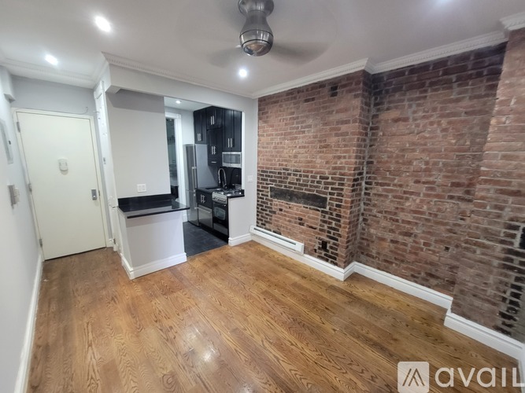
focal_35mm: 13
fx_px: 197
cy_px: 196
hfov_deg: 106.2
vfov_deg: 89.9
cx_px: 262
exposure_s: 1/30
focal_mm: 2.2
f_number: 2.2
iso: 640
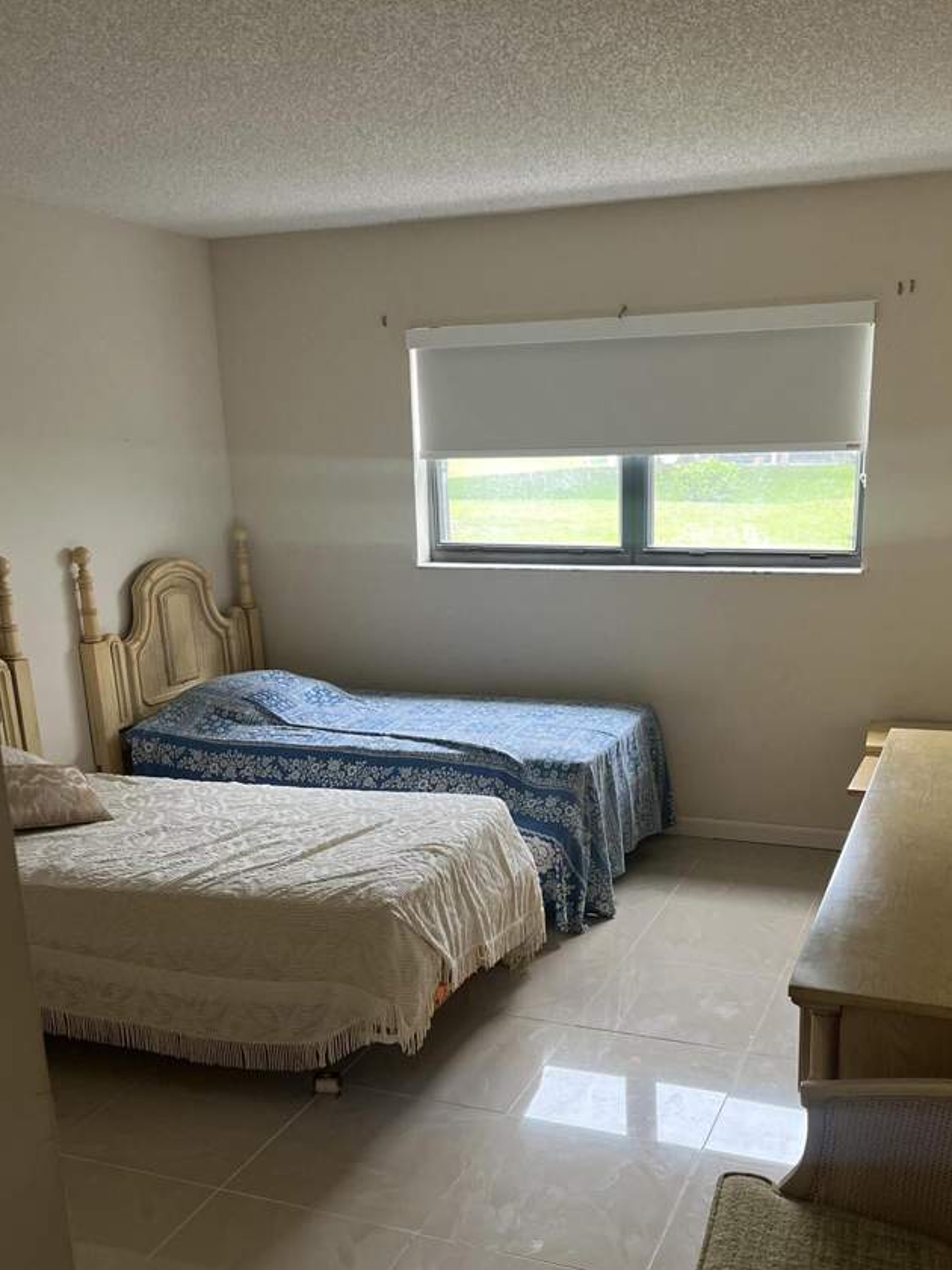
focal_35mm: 33
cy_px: 771
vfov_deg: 54.9
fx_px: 1210
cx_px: 544
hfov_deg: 42.8
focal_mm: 5.1
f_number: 1.6
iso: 250
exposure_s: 1/60
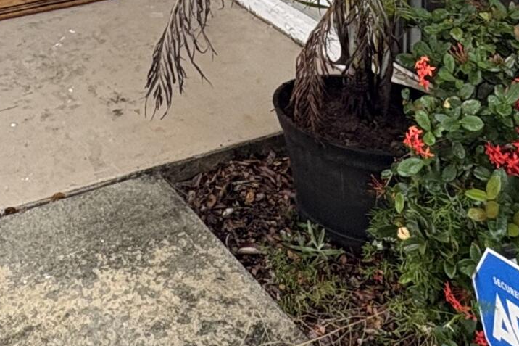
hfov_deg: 31.7
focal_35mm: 61
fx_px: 879
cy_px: -271
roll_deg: +1.0
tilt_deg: -4.0
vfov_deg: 17.9
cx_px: 79
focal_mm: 2.22
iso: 80
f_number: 2.2
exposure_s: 1/99
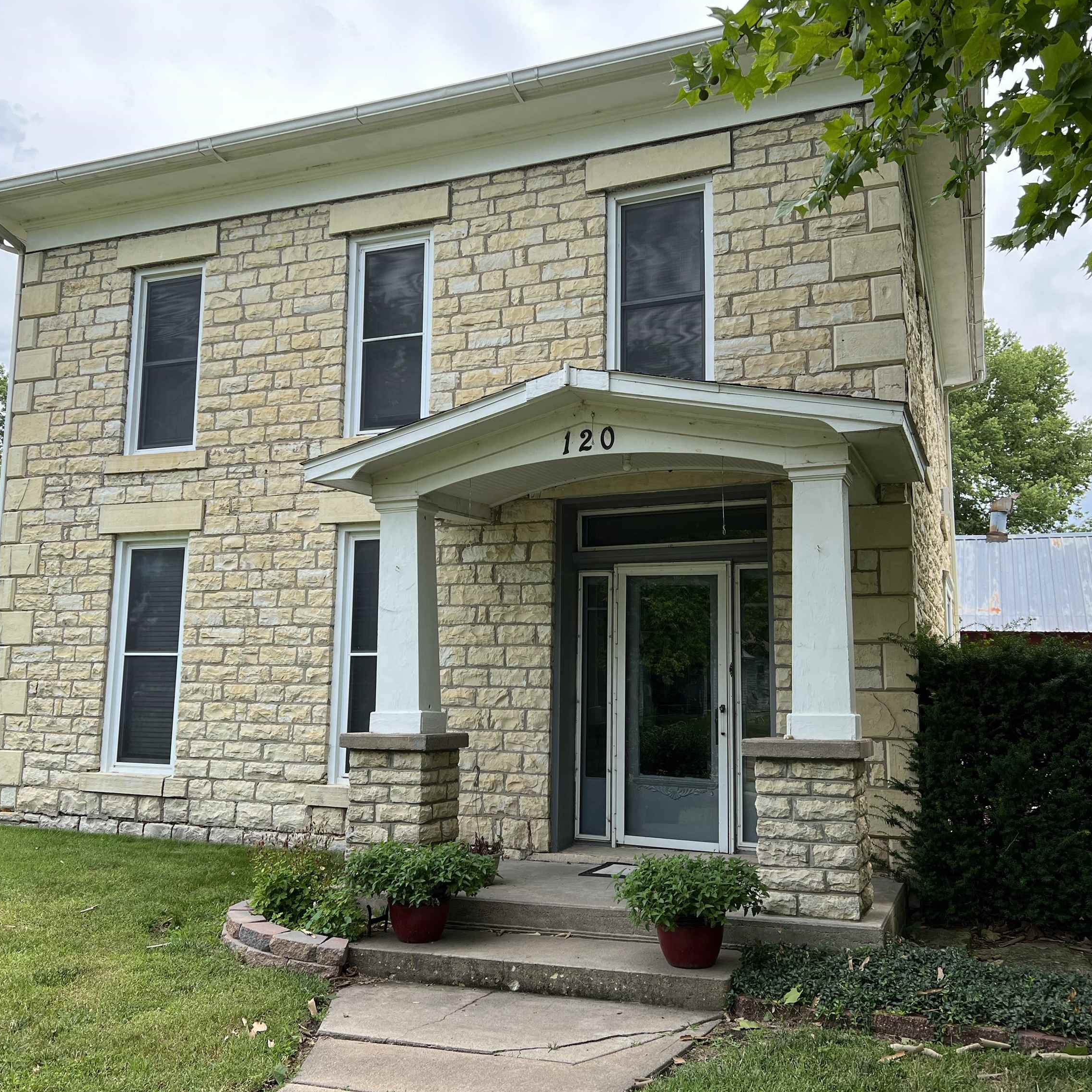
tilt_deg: +9.0
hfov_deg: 52.5
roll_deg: -0.7
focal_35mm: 31
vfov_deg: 52.5
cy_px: 540
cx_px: 534
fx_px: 1106
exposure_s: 1/1029
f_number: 1.5
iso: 50
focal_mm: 5.7
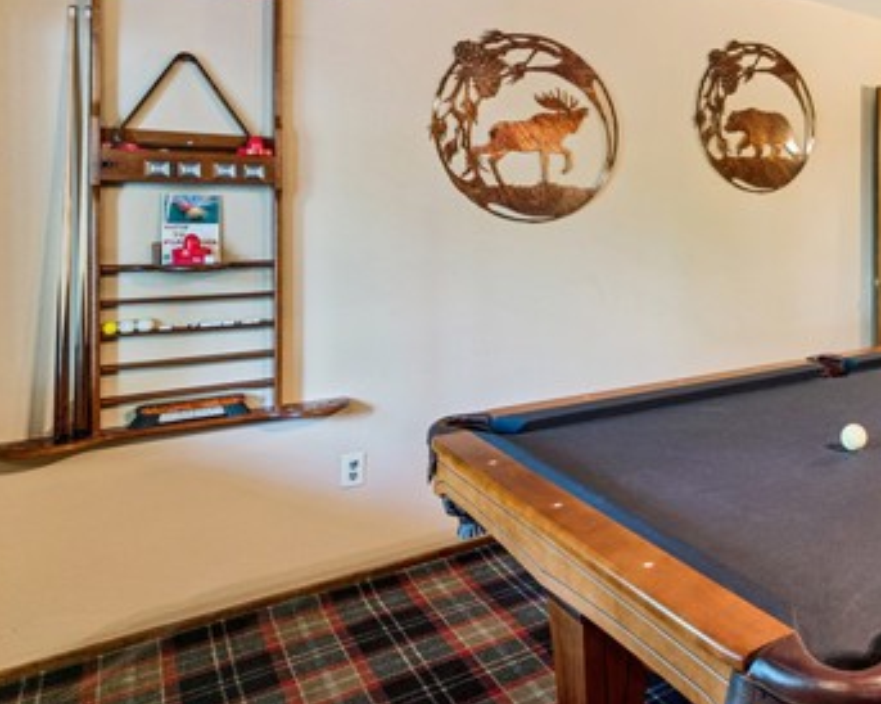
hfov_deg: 52.6
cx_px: 801
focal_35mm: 29
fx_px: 757
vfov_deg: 48.9
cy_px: 226
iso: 100
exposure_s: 4
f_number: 13
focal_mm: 16.6
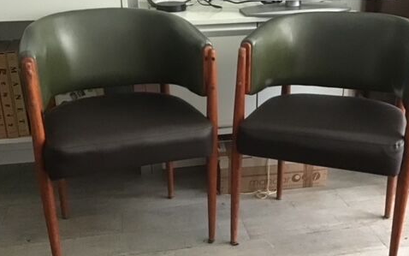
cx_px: 223
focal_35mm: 44
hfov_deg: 45.2
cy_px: 140
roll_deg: +0.4
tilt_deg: -23.6
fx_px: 491
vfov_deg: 29.2
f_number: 2.4
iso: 320
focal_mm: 3.3
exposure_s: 1/17
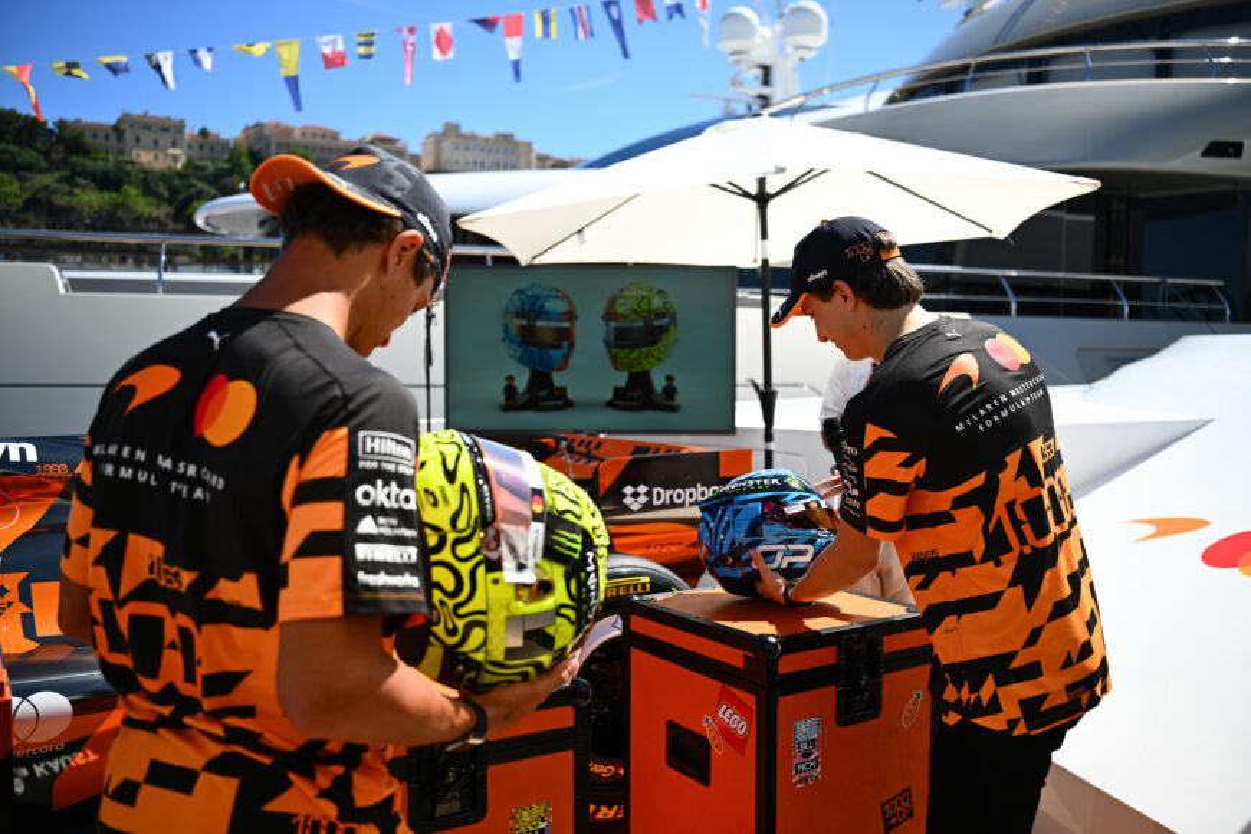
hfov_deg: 60.3
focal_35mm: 31
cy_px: 417
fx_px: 1077
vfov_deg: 42.3
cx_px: 626
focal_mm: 31
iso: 200
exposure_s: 1/3200
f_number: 2.8
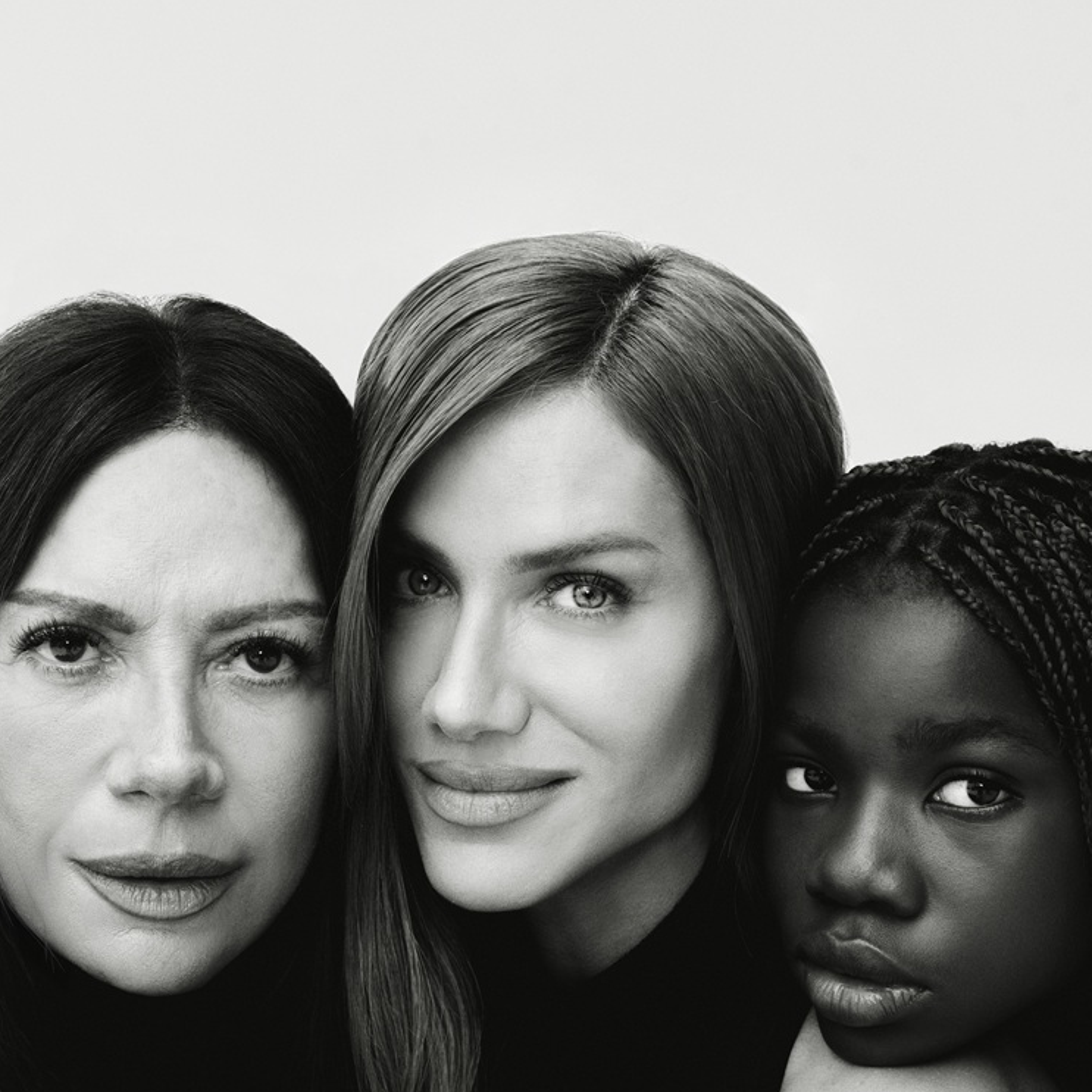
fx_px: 3141
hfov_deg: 19.7
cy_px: 732
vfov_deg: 19.7
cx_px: 548
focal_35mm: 88
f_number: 14
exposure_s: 1/125
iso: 1000
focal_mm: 93.8
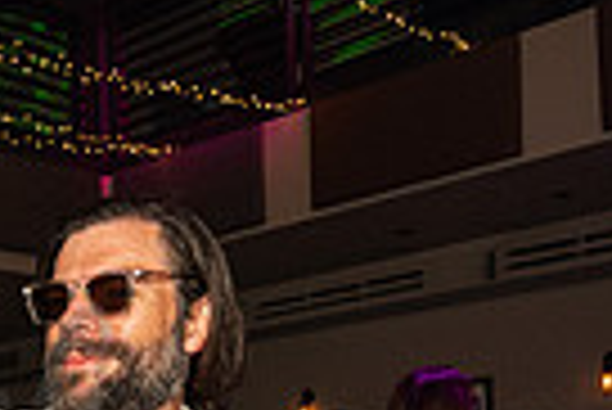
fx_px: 1140
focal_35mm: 67
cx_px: -77
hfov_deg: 27.3
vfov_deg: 18.8
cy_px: 546
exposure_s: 1/160
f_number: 4
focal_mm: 15
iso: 3200
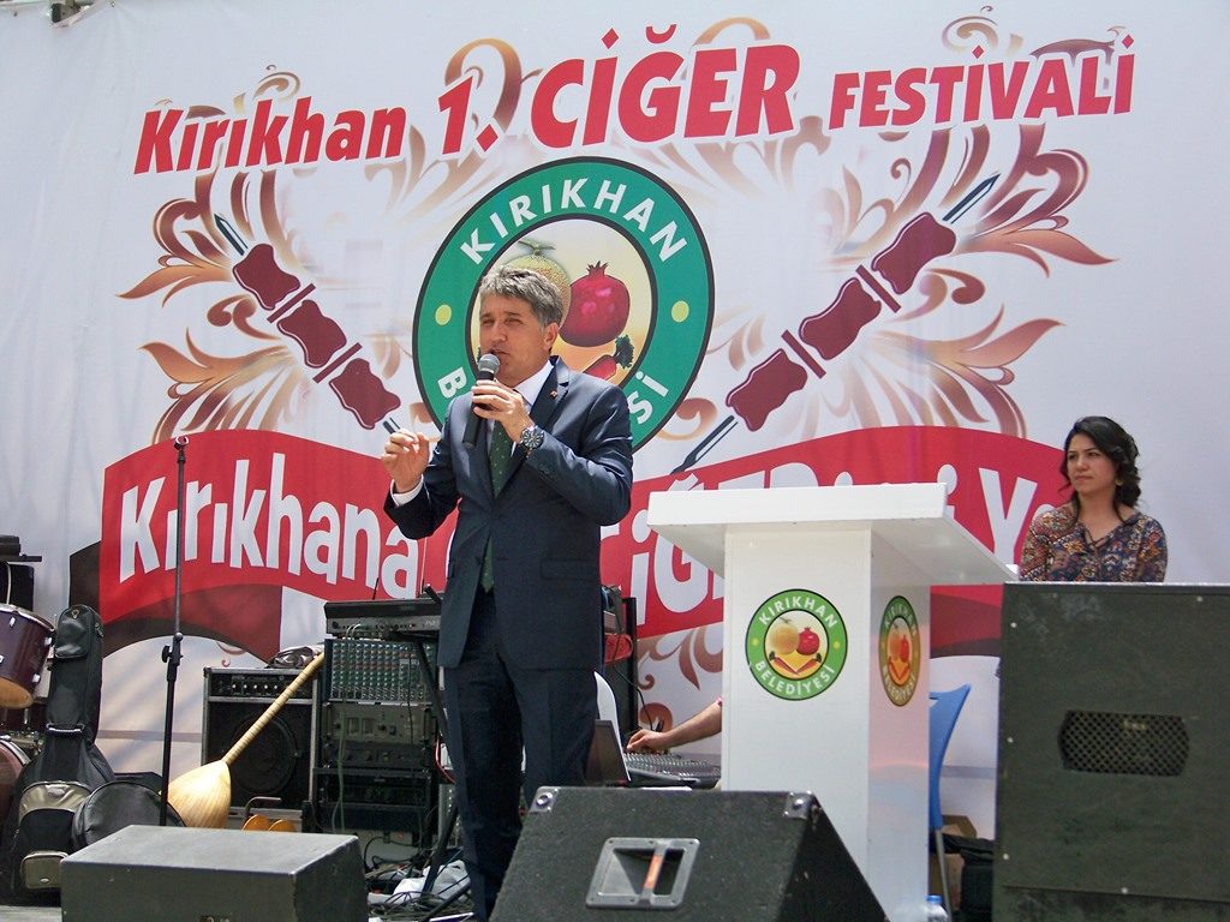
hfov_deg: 23.3
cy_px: 461
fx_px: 2985
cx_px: 615
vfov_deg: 17.6
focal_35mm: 84
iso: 80
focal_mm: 16.2
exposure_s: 1/500
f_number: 3.2
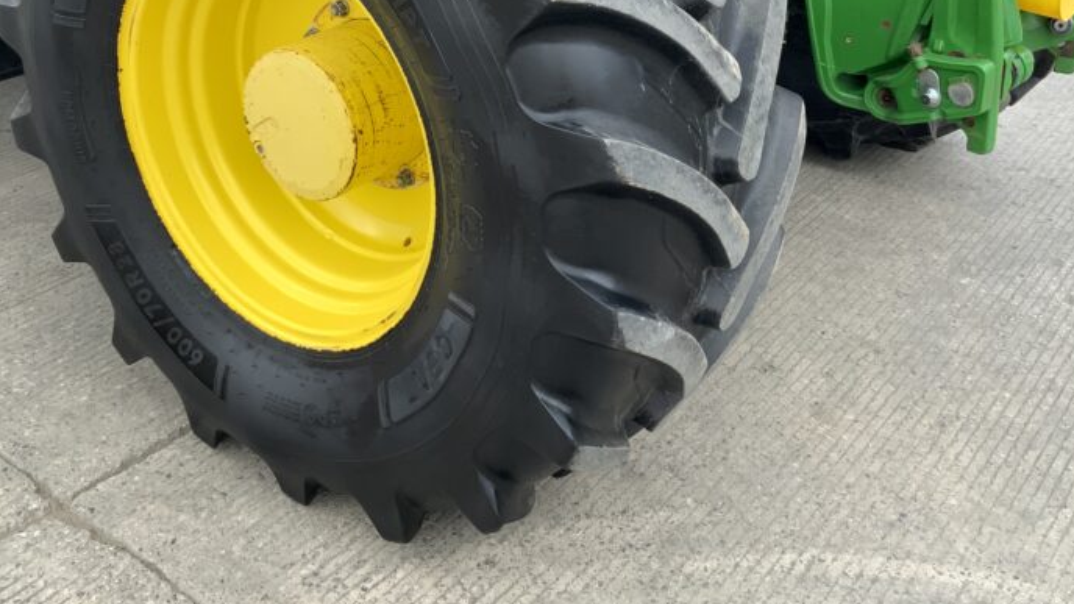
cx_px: 498
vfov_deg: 24.7
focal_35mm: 47
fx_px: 1338
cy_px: 66
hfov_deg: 43.7
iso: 16
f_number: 1.8
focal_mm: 3
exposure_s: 1/210
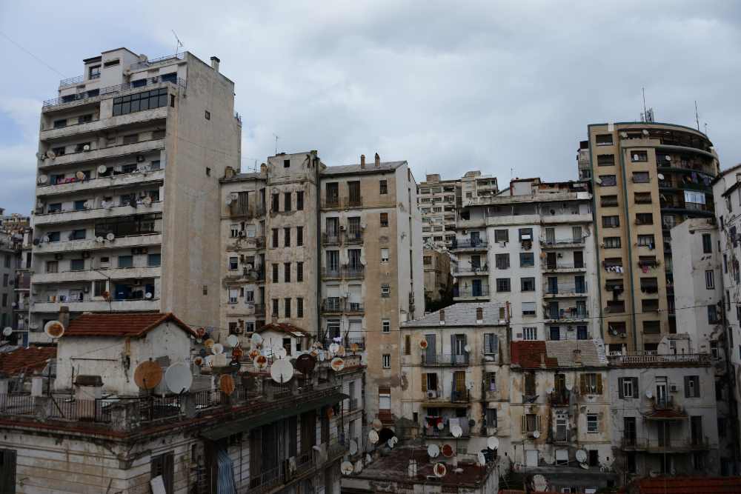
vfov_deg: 46.4
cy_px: 247
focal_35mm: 28
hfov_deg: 65.5
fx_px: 576
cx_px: 370
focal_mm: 28
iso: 250
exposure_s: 1/1600
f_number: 5.6
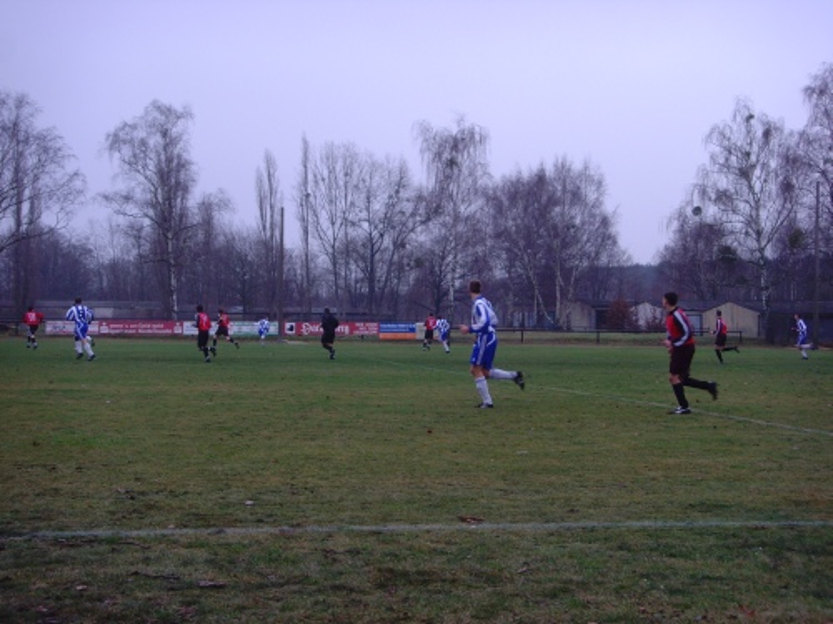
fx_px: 1444
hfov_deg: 32.2
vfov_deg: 24.4
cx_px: 416
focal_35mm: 60
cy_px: 312
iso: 100
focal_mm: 10.2
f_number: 3.9
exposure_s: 1/90
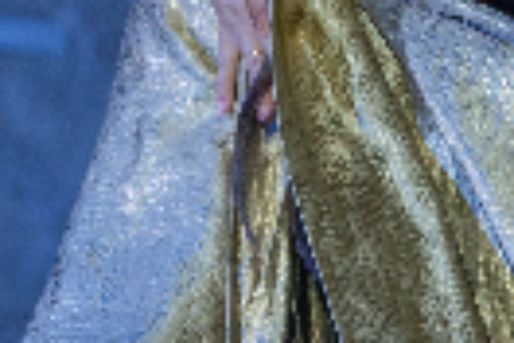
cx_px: 315
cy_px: -57
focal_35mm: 1057
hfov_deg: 2.0
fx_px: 15090
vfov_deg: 1.3
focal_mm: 200
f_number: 2.8
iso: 1000
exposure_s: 1/320
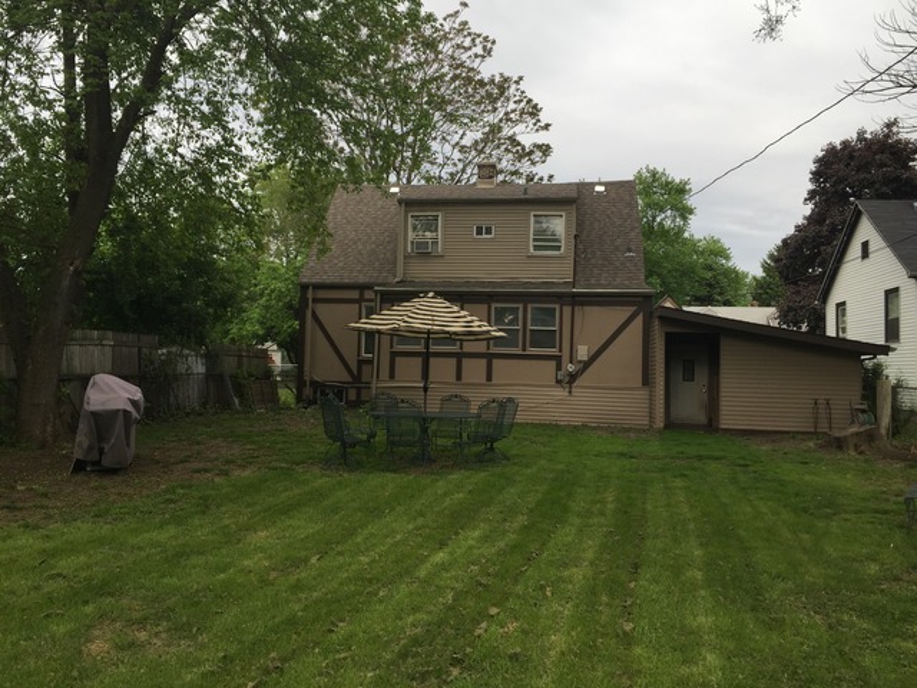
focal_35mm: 29
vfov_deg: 48.2
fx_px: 768
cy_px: 344
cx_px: 458
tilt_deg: +3.4
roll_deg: -1.3
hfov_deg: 61.7
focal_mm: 4.15
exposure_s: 1/549
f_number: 2.2
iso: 32
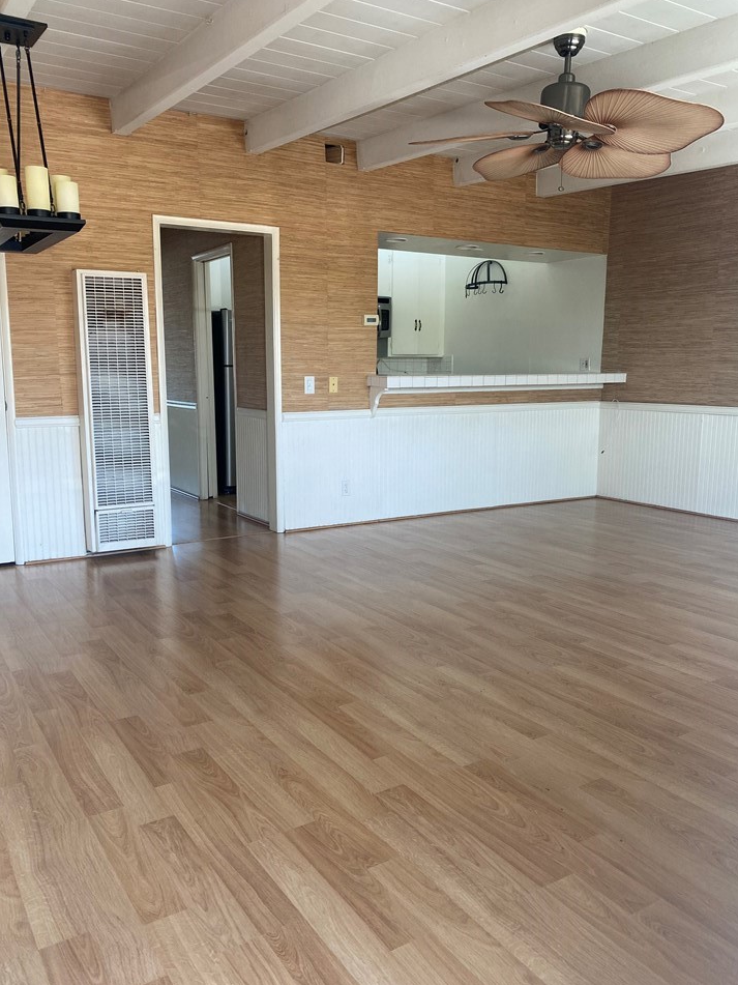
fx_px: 796
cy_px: 510
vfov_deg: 63.4
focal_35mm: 28
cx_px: 363
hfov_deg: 49.7
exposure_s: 1/121
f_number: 1.8
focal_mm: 4.25
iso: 100
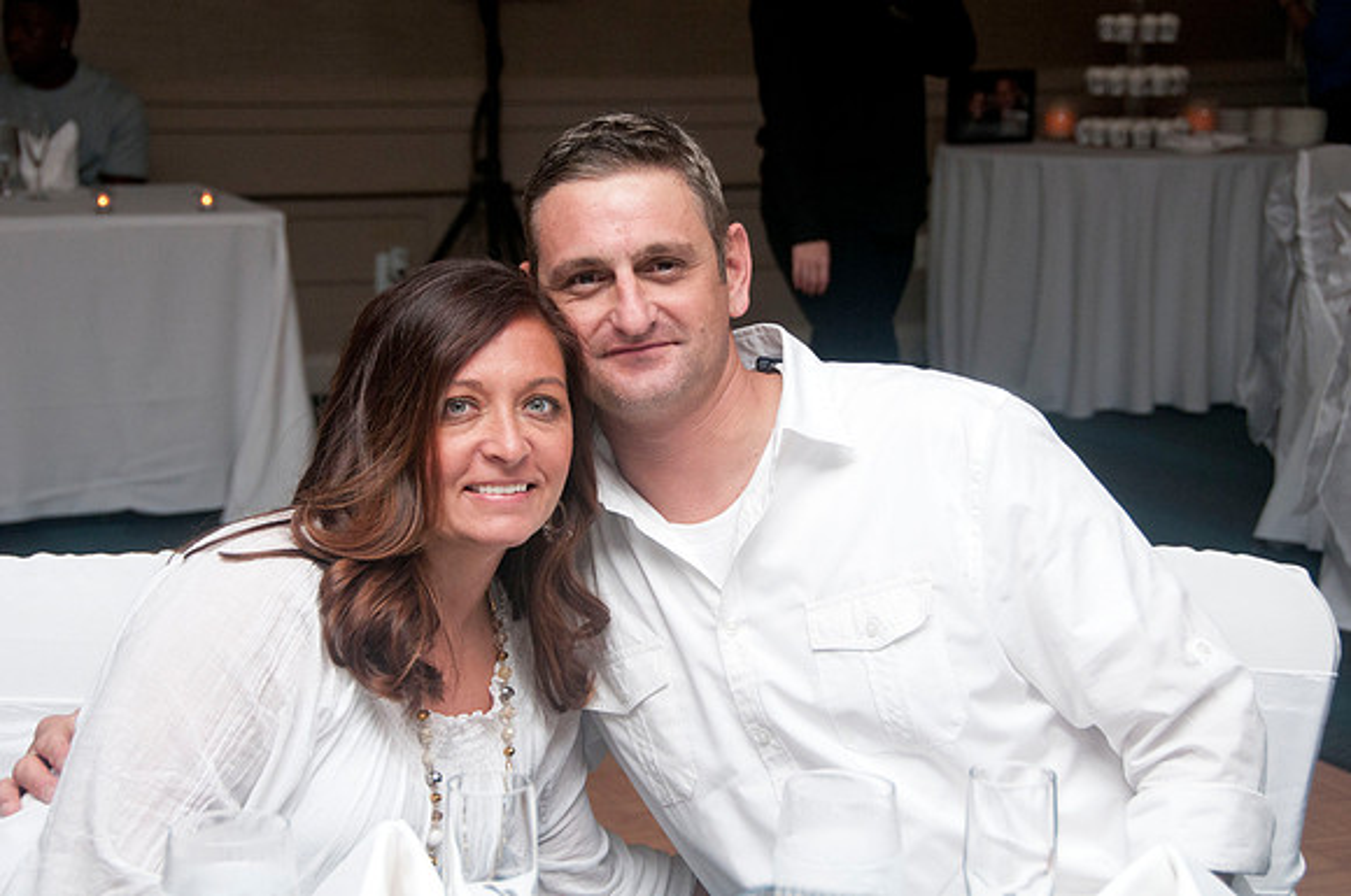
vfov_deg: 17.4
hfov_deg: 26.0
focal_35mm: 78
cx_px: 676
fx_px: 2923
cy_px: 448
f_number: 5.6
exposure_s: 1/125
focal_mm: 52
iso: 400
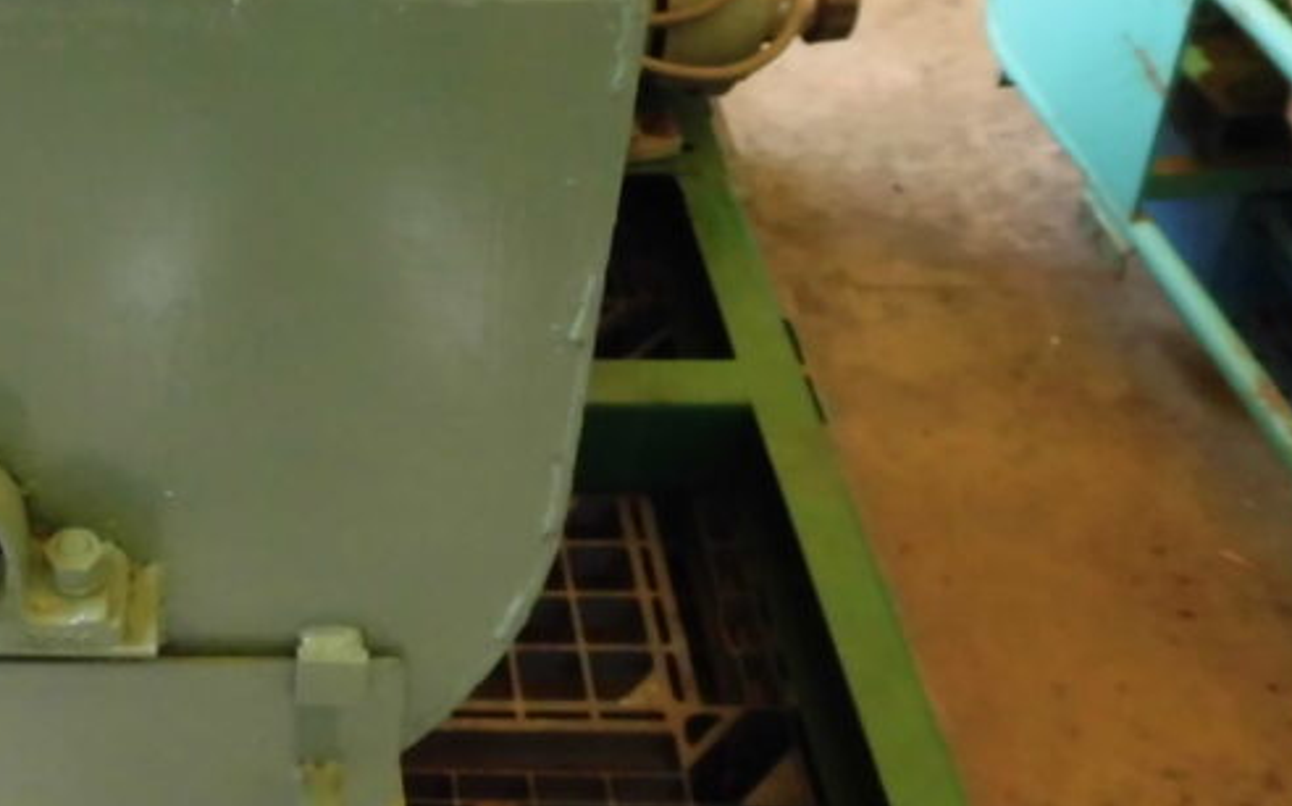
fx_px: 1865
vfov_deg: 24.1
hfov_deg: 35.7
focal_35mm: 53
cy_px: 176
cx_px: 105
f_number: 3.1
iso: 320
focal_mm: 4.3
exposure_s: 1/40
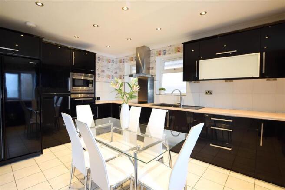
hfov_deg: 95.0
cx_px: 142
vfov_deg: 72.0
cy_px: 95
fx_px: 131
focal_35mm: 16
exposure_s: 1/10
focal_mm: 11
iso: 400
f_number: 7.1
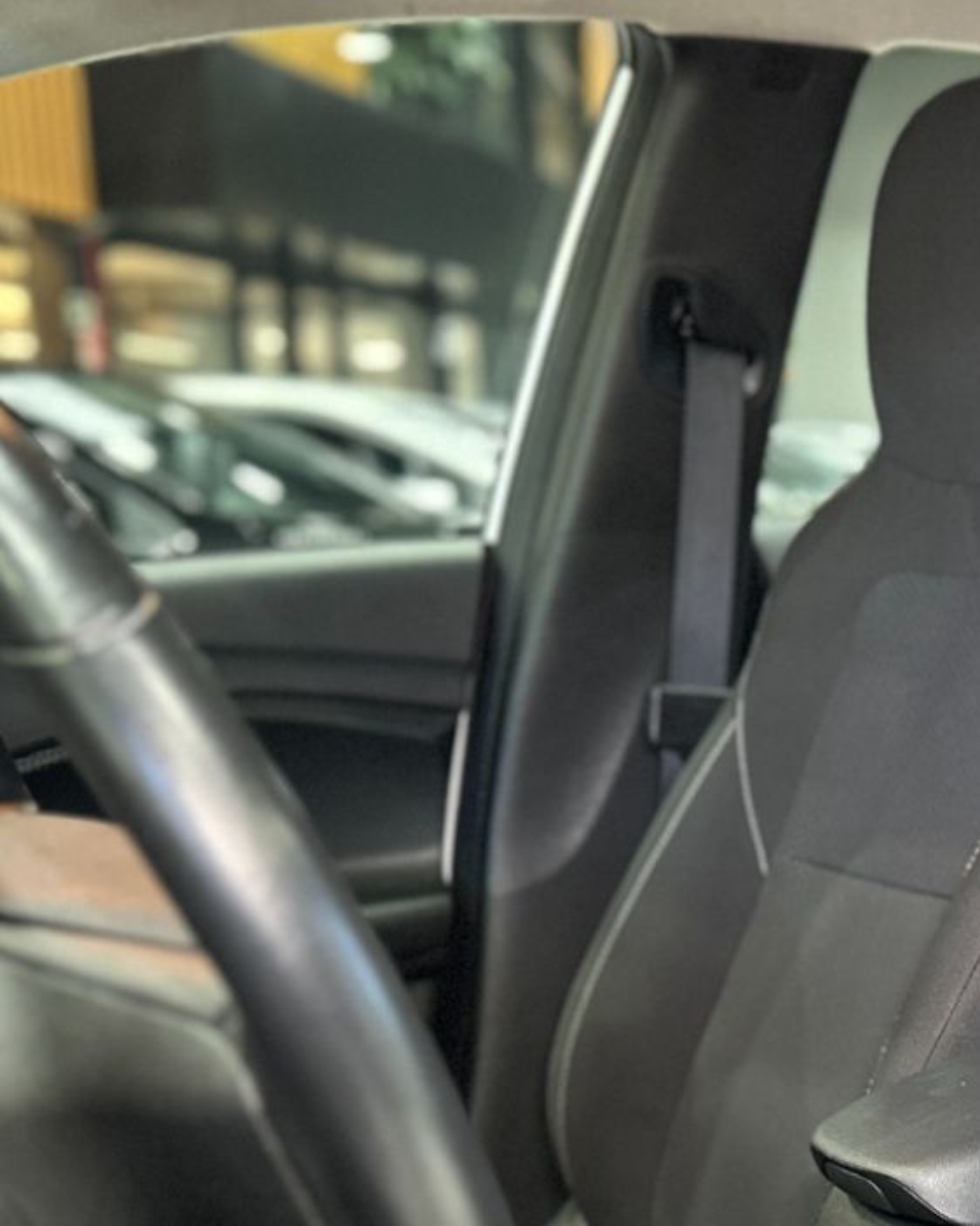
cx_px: 977
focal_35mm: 64
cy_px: 1142
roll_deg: +0.3
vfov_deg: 28.3
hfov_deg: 22.9
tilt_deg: -15.5
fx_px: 2321
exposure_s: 1/60
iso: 1000
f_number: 1.78
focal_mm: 6.86
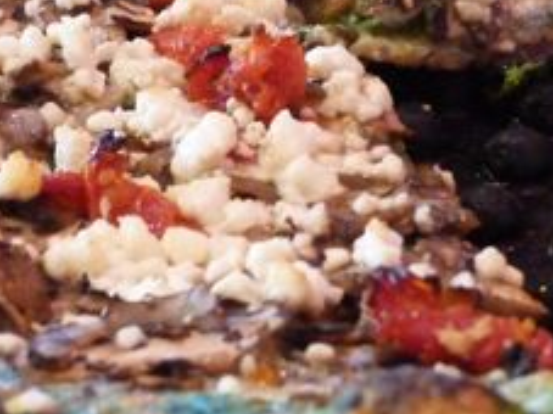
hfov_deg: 8.5
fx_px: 3720
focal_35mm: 233
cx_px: 256
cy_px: 88
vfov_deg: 6.4
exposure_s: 1/13
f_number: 3.4
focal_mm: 15.8
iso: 800
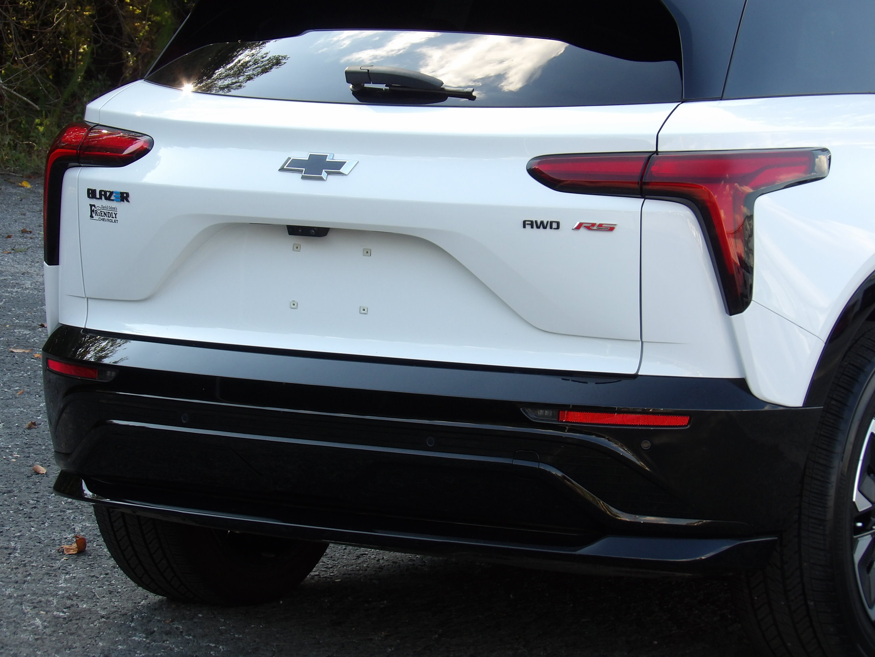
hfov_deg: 13.8
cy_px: 328
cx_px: 438
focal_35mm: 143
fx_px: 3615
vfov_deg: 10.4
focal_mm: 25.6
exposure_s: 1/120
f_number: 4.3
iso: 100
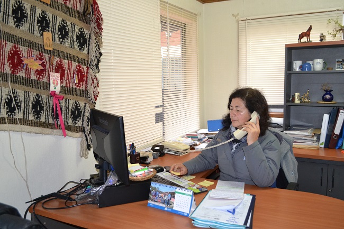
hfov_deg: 57.2
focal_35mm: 33
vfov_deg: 39.9
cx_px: 172
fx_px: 315
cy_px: 114
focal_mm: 22
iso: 2000
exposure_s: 1/60
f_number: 3.8
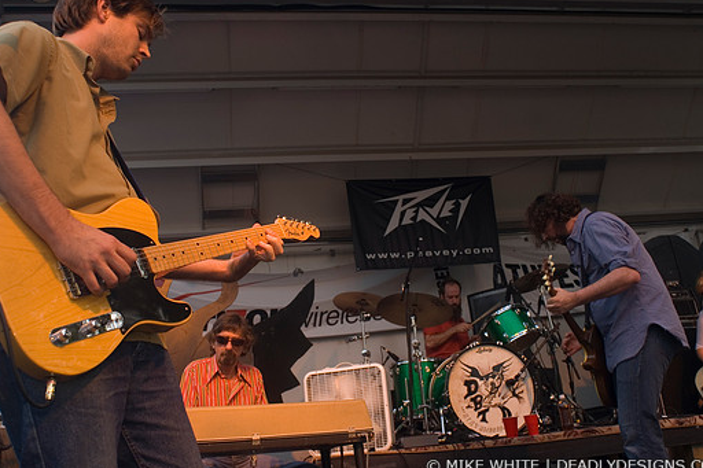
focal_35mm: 34
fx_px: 664
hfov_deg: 55.8
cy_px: 213
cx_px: 334
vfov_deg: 38.8
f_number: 4
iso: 200
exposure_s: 1/125
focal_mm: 20
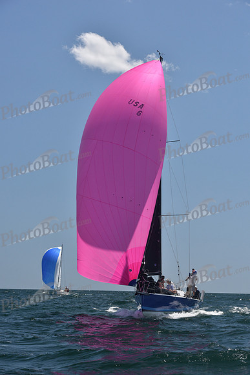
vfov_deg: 22.1
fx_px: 958
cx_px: 125
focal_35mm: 92
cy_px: 188
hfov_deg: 14.9
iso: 320
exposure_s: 1/800
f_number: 7.1
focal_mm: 92
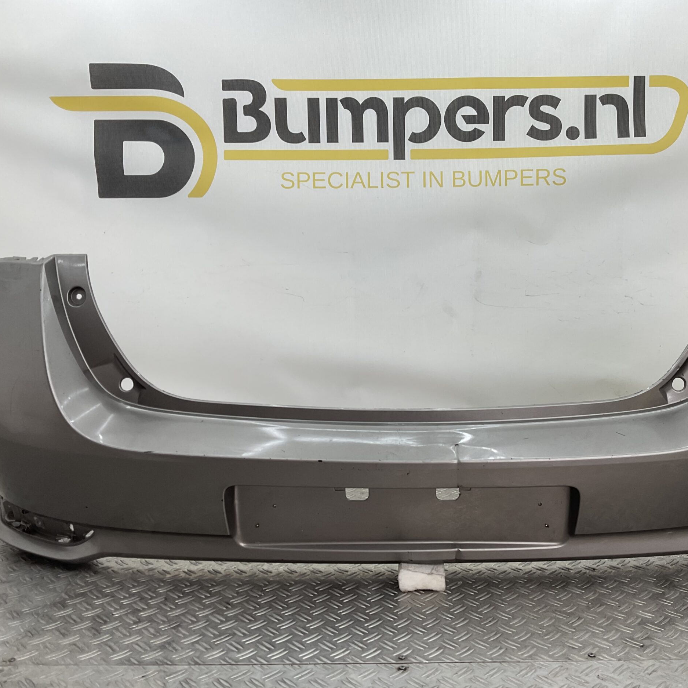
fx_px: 787
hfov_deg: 46.9
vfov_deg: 47.2
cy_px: 352
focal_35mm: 35
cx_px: 413
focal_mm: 3
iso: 16
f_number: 1.8
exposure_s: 1/123
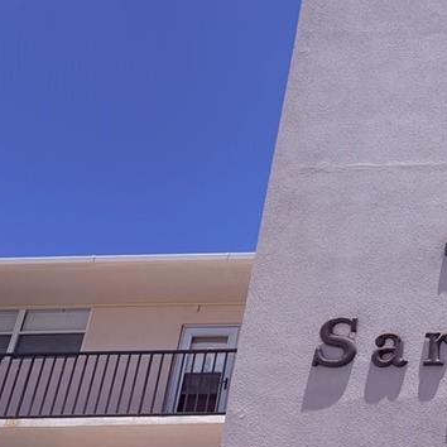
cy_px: 71
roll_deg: -0.8
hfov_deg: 20.8
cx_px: 523
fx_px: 1140
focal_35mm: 78
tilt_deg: +40.6
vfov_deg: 21.8
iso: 64
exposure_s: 1/6329
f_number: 1.6
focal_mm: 5.96
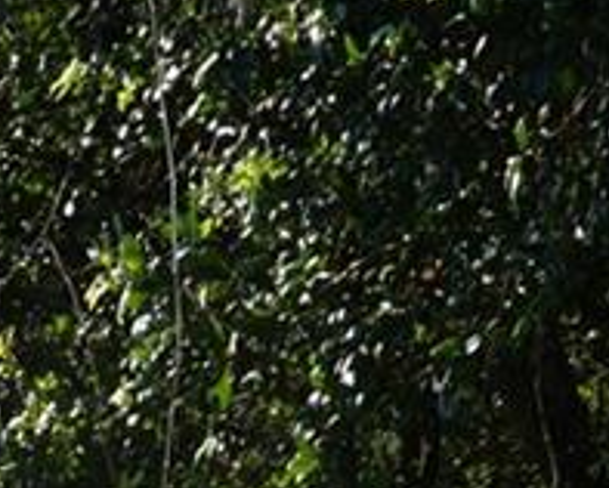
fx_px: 3302
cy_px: 1560
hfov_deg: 9.7
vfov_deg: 7.3
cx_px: -692
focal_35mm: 183
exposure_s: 1/80
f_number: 11
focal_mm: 16
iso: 100
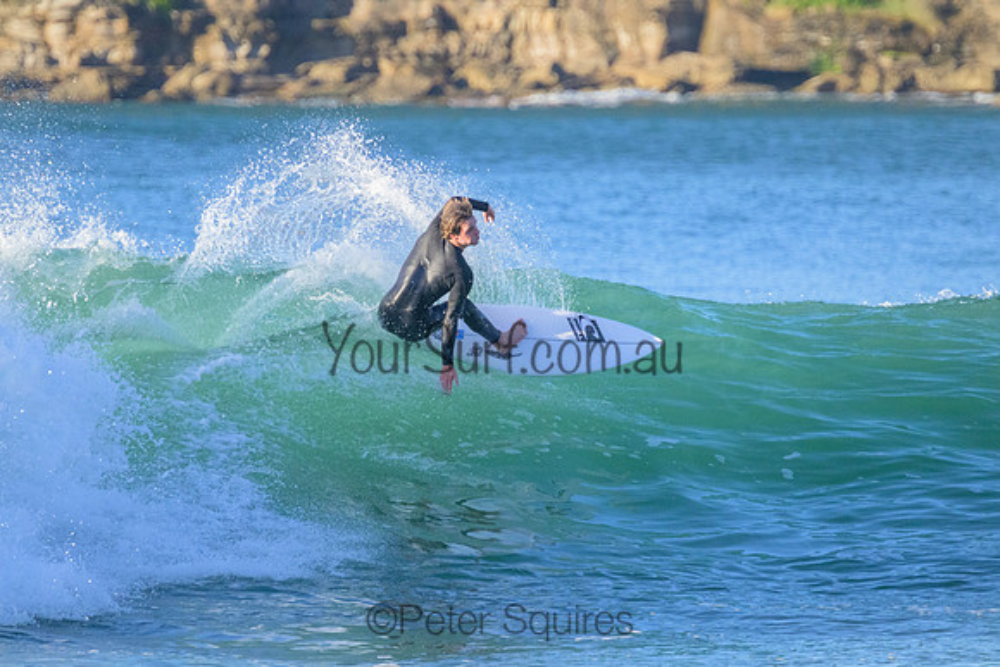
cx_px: 500
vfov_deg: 1.7
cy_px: 334
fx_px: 22226
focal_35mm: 800
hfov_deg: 2.6
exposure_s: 1/2000
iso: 7200
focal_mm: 800
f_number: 11
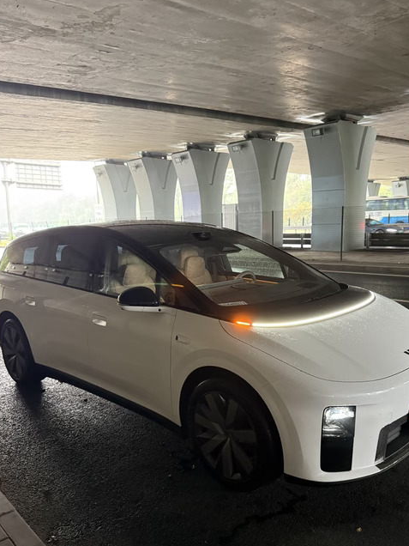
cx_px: 212
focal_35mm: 29
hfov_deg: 48.2
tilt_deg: -10.1
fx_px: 457
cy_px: 305
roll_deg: +1.1
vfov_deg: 61.5
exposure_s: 1/60
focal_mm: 6.76
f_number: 1.78
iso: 640
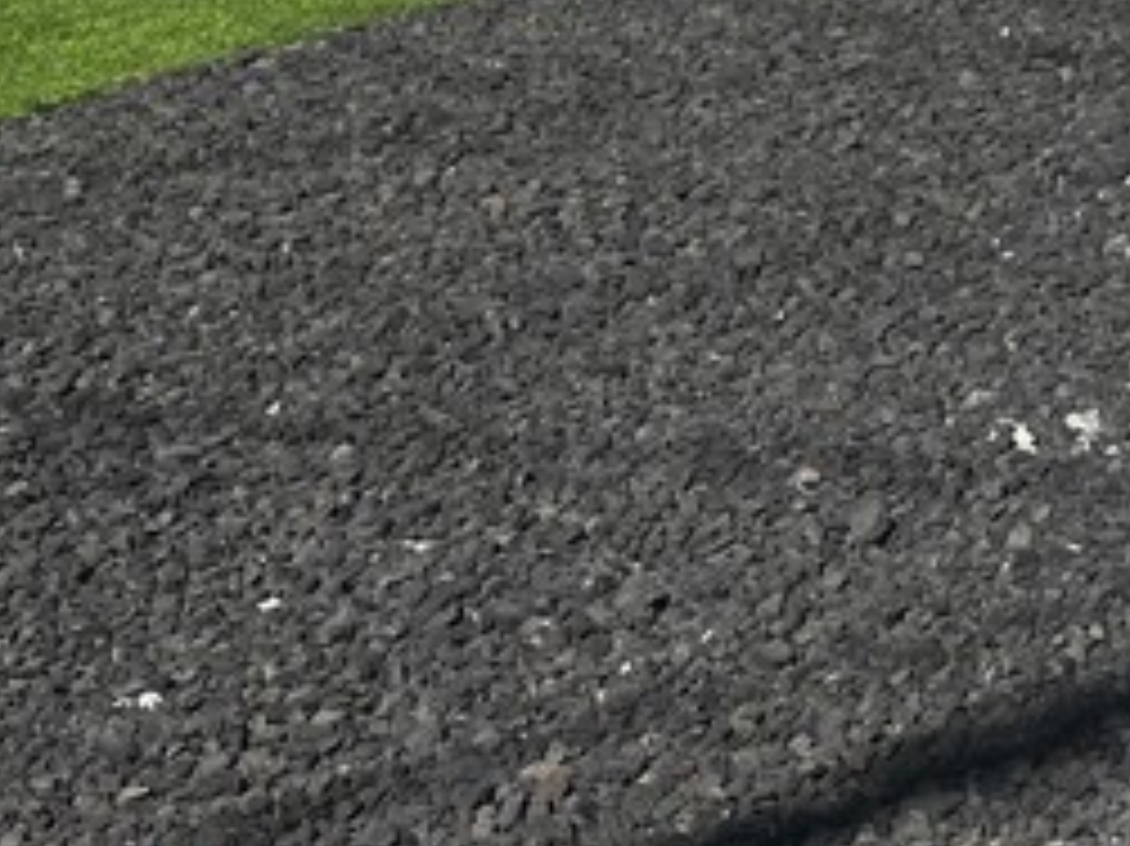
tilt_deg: -6.0
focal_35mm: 106
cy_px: -459
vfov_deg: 13.1
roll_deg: +0.0
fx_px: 3459
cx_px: 2098
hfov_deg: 15.6
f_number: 1.6
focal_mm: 5.1
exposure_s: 1/3049
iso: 50
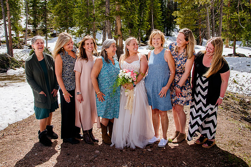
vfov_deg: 45.5
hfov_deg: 64.6
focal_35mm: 29
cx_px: 120
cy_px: 72
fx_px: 199
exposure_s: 1/320
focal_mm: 24
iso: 400
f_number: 7.1
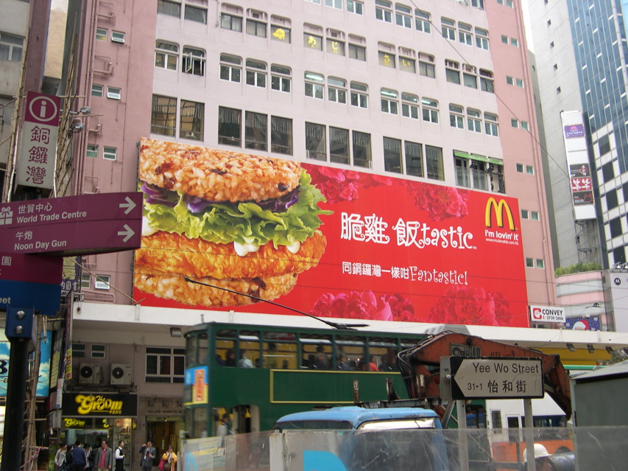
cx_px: 314
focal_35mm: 38
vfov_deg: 37.7
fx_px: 689
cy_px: 236
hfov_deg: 49.0
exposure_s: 1/49.9
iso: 100
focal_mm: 8
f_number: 2.8
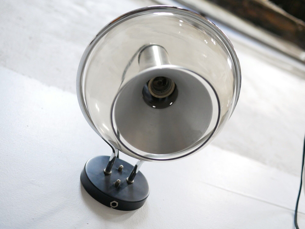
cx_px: 152
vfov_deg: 36.0
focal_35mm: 40
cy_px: 114
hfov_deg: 46.8
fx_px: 353
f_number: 1.7
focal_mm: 20
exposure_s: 1/60
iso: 2000
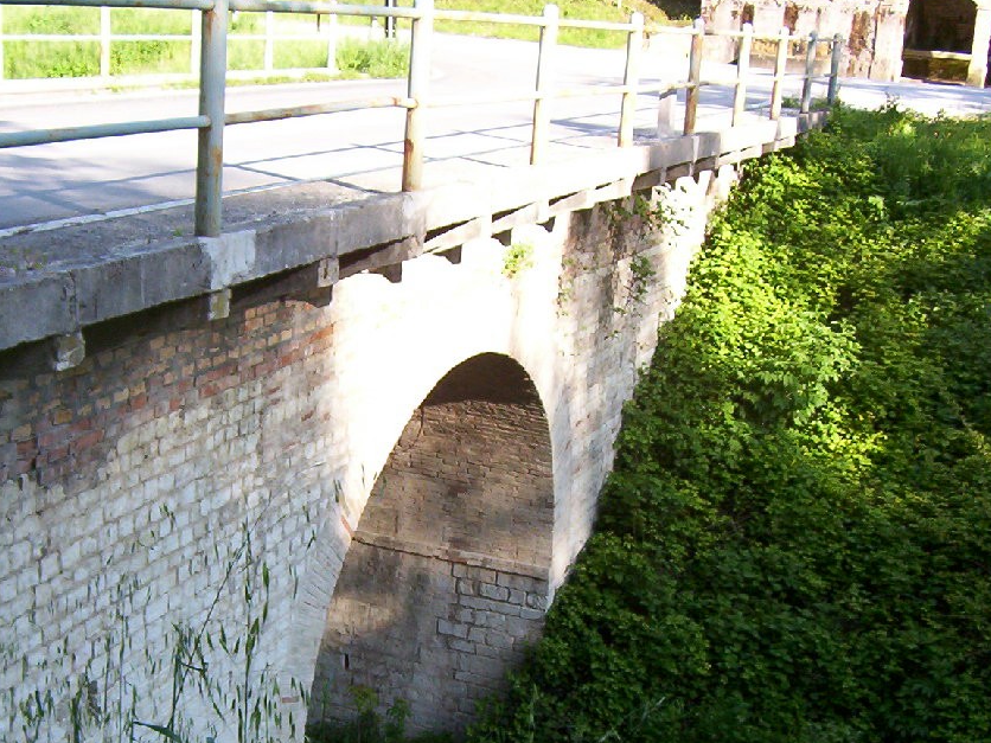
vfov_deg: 28.4
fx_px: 1460
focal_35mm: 51
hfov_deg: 37.4
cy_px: 475
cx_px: 434
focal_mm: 5.54
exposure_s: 1/402
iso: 100
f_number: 2.76
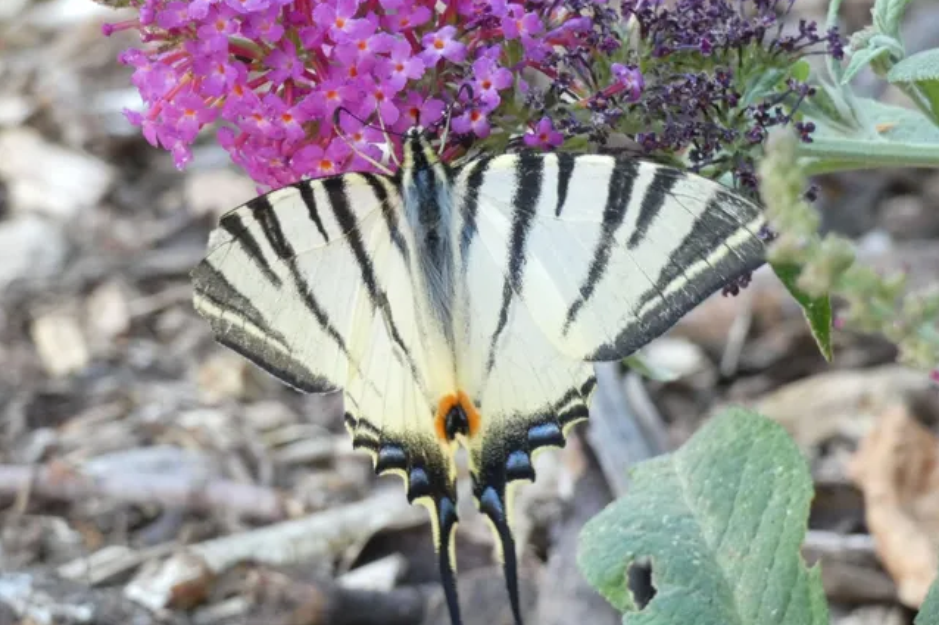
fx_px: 4980
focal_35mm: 191
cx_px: 470
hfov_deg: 10.8
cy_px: 332
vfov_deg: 7.2
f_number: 5.5
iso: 320
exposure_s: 1/80
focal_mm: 32.7
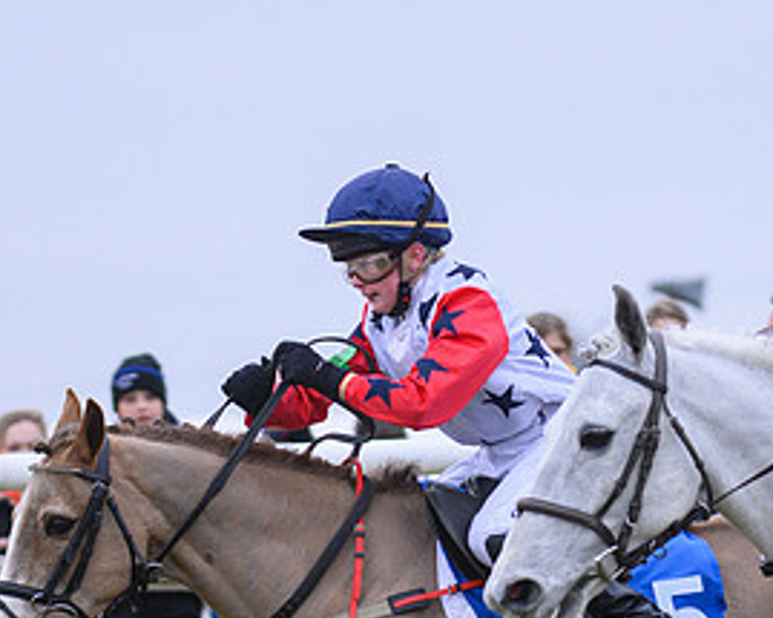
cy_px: 545
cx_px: 408
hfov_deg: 6.2
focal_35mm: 314
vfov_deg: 4.9
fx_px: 7181
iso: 800
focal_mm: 120
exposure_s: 1/800
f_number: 4
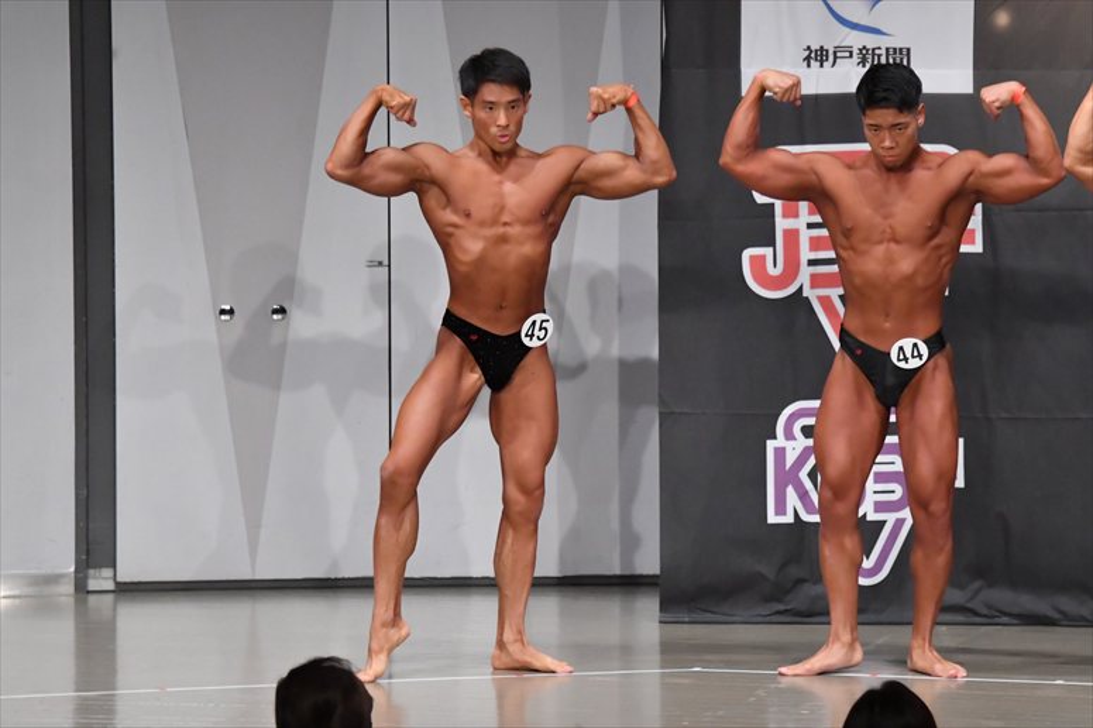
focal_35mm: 225
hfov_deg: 9.2
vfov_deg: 6.1
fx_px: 6828
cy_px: 364
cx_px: 546
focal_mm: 150
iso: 6400
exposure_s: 1/400
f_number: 5.6
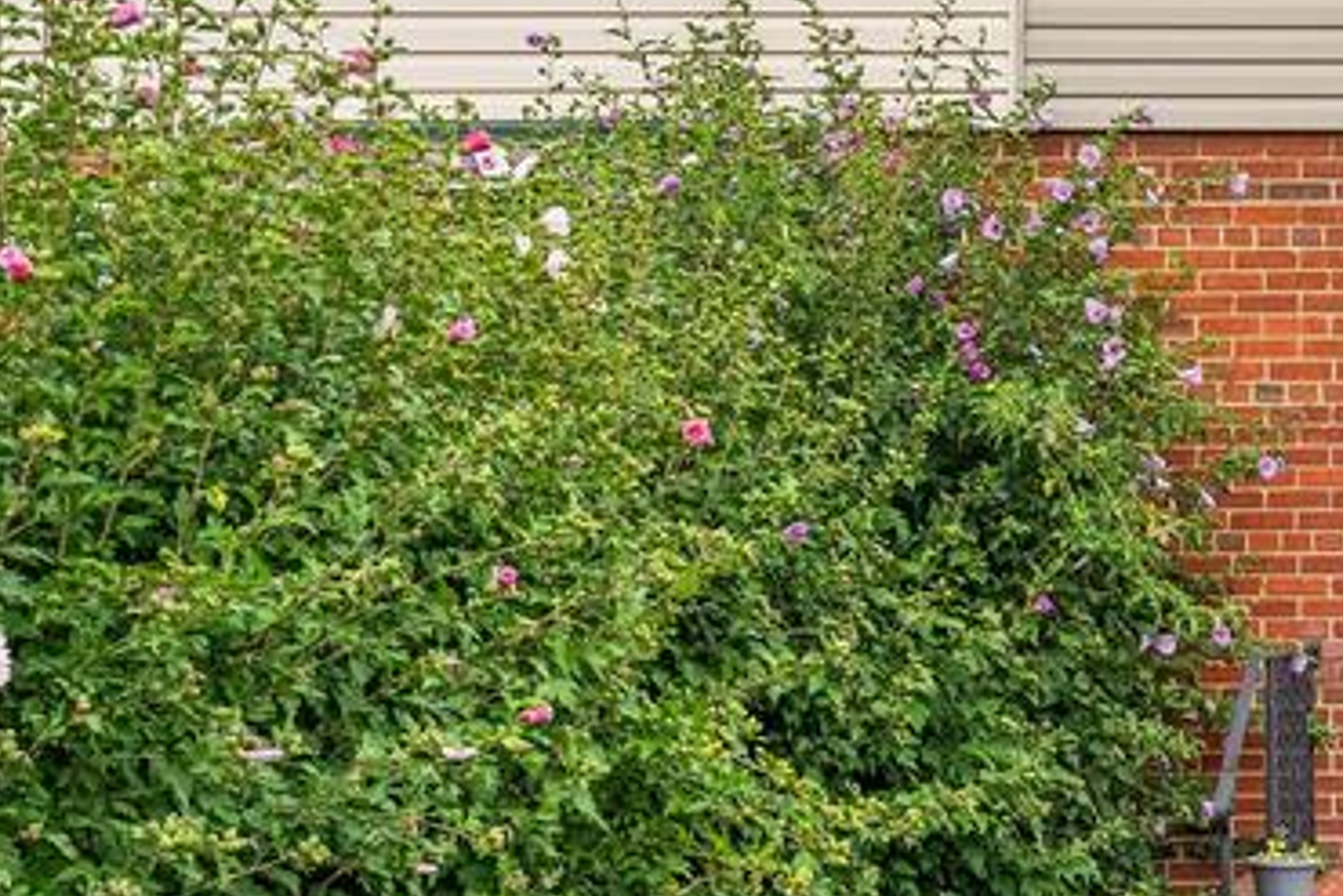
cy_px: 141
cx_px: 1666
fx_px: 2739
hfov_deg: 24.6
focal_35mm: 73
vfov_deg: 18.4
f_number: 4
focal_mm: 26.5
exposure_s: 1/100
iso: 200
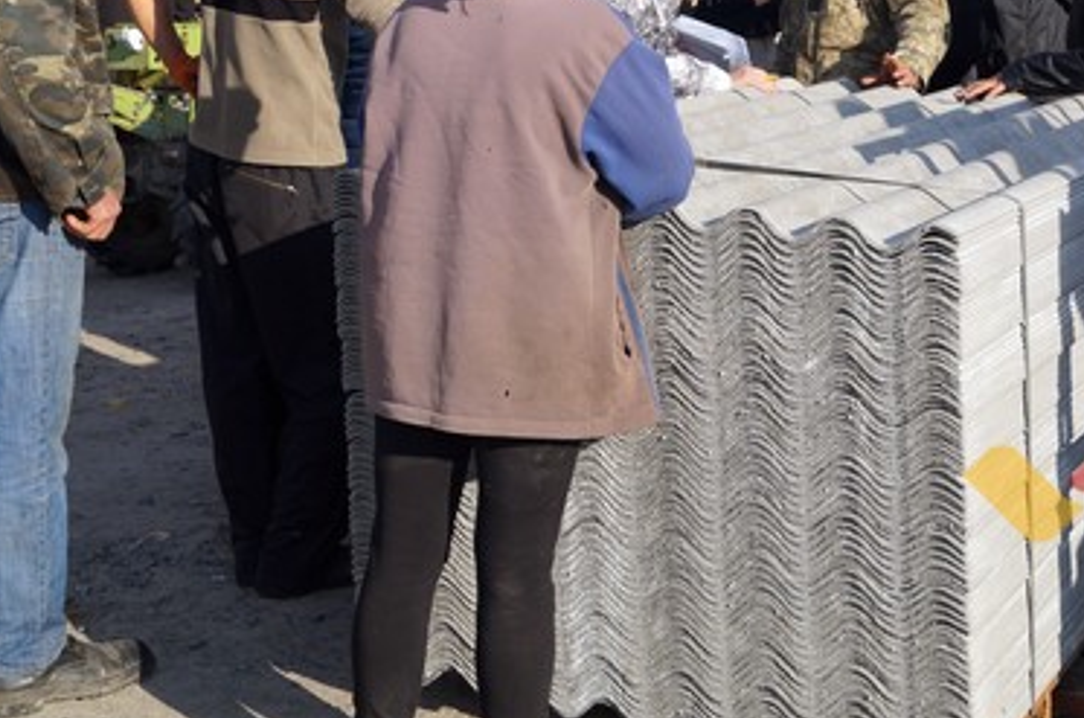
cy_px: 100
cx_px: 788
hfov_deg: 32.0
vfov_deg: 21.4
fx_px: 1863
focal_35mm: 62
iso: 100
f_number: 6.3
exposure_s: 1/400
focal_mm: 22
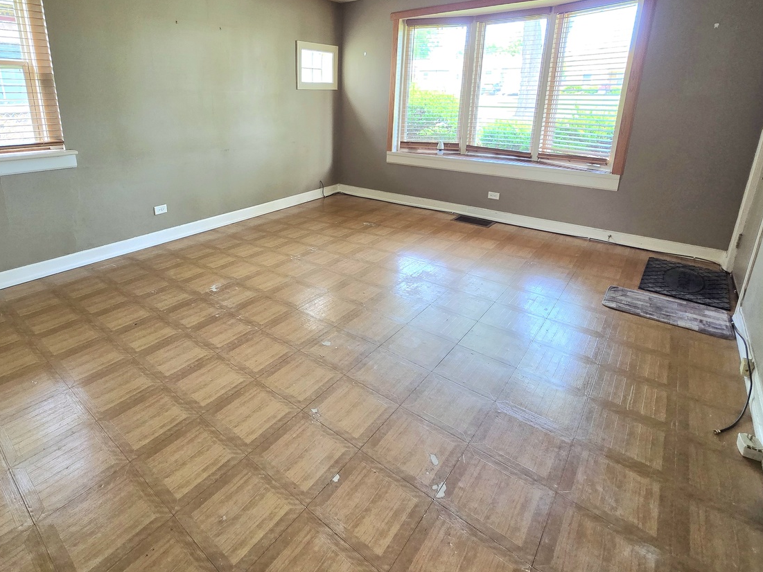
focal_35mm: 17
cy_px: 200
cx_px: 322
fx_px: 375
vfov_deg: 72.9
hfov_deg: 90.3
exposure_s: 1/60.2
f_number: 2.2
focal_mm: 2.2
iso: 160
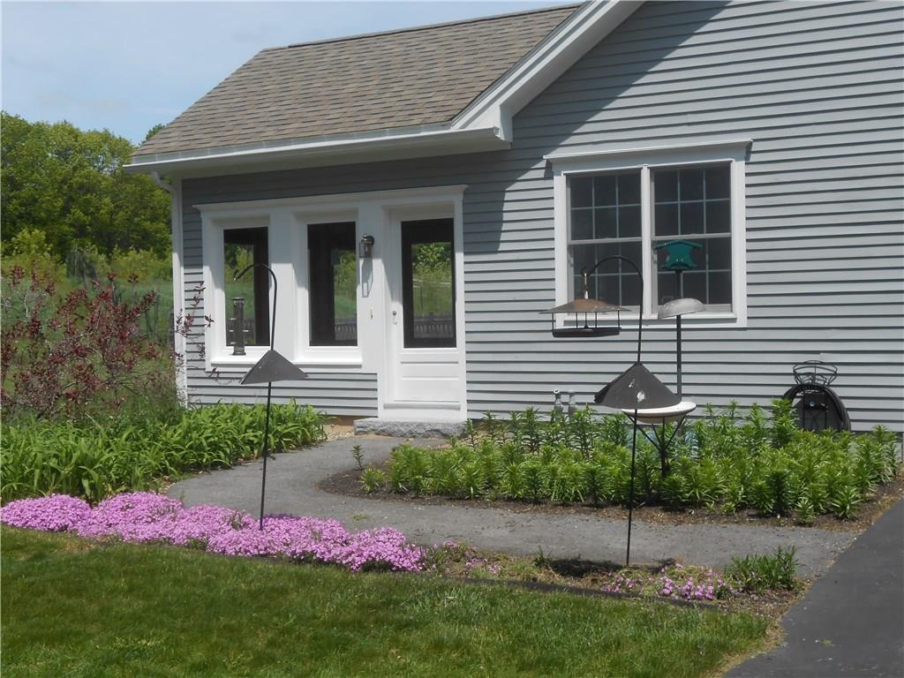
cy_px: 339
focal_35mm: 49
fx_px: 1280
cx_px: 452
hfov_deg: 38.9
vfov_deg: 29.7
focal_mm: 8.8
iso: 80
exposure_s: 1/640
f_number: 4.8
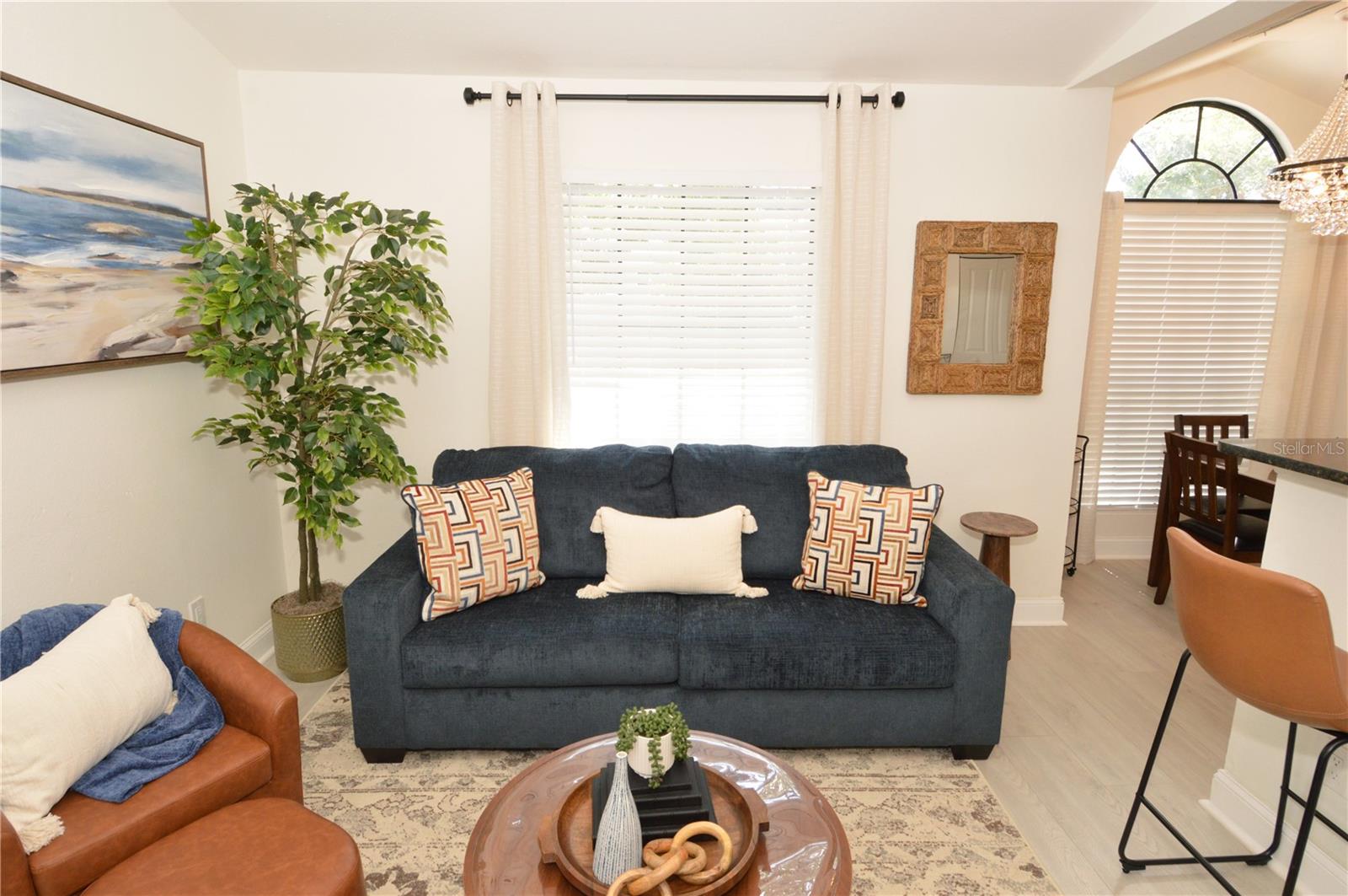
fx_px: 673
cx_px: 674
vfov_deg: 67.3
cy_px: 448
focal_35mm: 18
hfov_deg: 90.1
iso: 800
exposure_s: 1/80
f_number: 9
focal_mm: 12
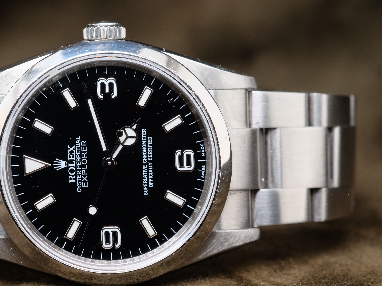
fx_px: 1446
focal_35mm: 131
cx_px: 108
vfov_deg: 11.3
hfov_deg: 15.0
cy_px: 158
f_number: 5.6
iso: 800
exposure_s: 1/42
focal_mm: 60
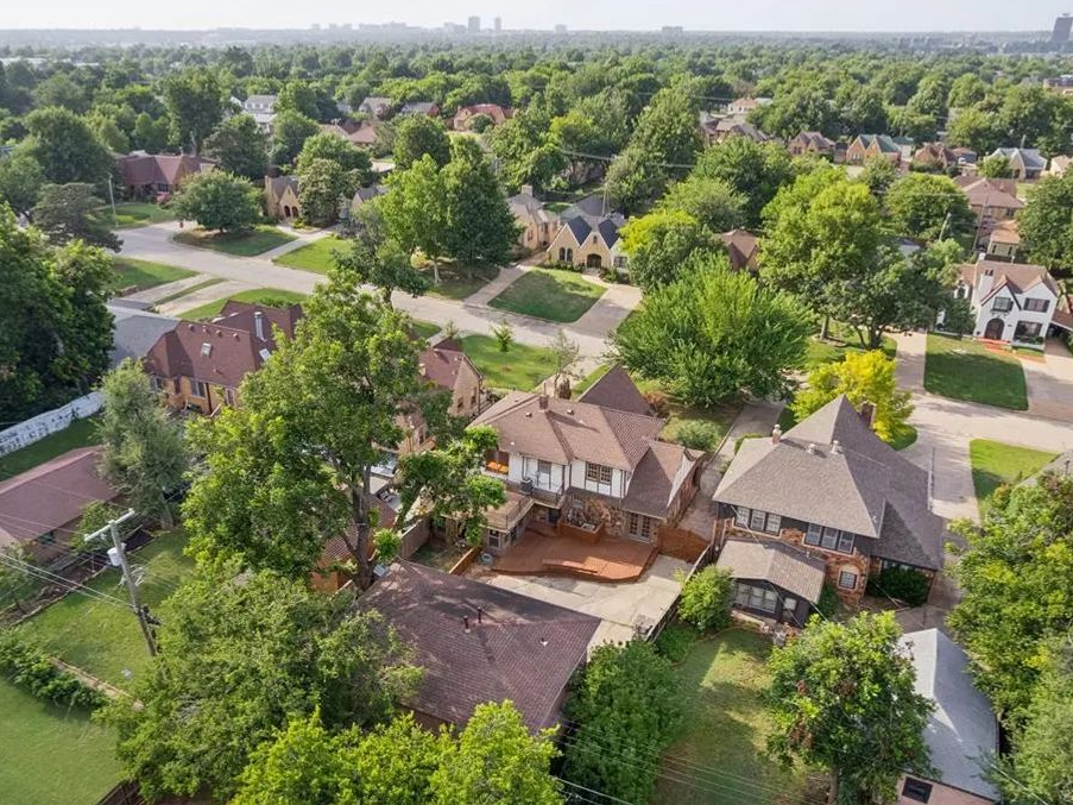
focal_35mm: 24
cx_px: 515
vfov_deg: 56.8
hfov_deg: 71.6
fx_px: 744
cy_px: 400
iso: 130
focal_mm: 8.4
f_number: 2.8
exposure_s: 1/640
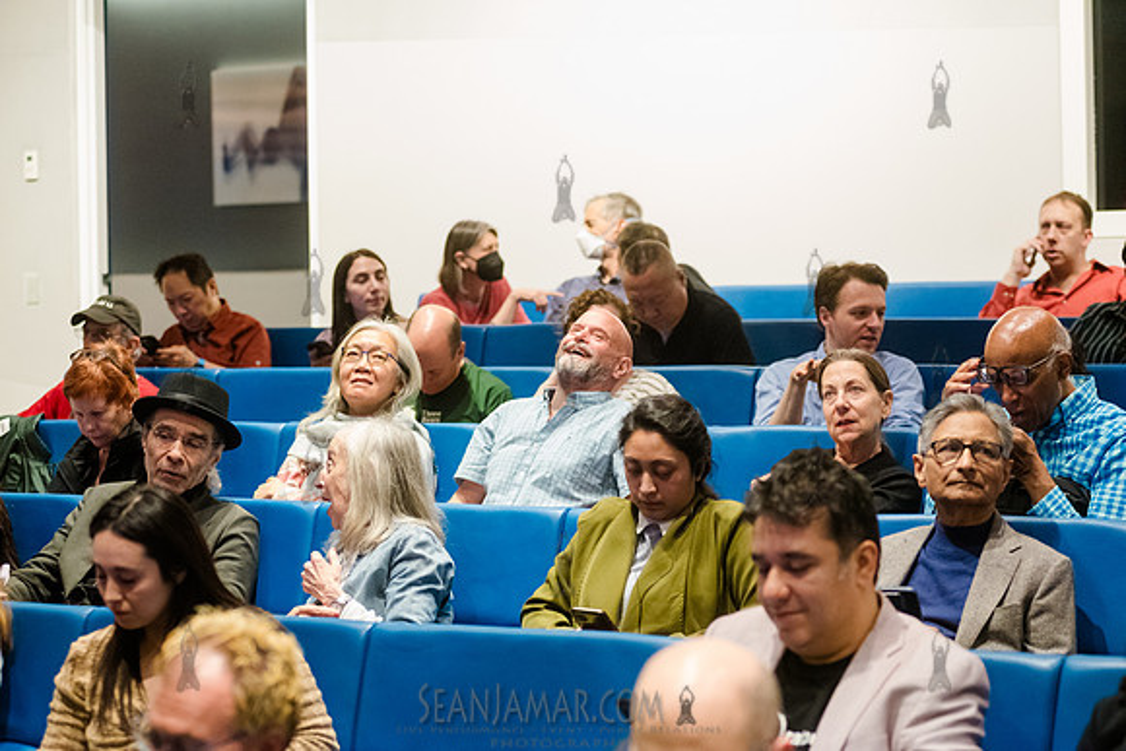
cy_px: 376
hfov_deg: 20.3
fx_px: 3139
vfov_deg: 13.6
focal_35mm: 100
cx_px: 563
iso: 6400
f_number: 4
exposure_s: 1/320
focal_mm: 100
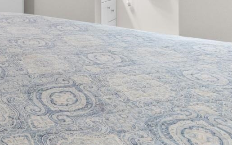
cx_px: -67
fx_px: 303
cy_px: -47
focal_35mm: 48
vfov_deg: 23.5
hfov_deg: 32.1
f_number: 4.5
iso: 100
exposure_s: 1/3
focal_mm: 10
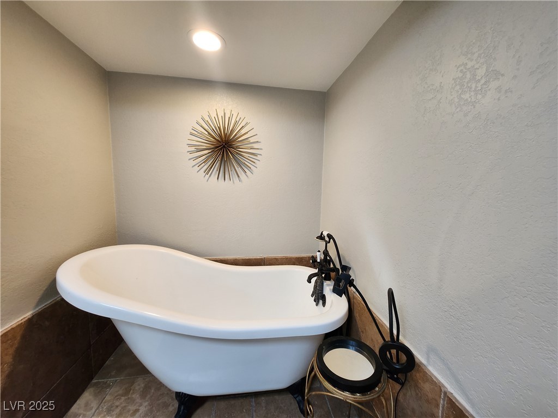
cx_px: 279
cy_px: 209
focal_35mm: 13
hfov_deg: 106.2
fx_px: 210
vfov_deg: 89.9
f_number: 2.2
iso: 125
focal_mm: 1.74
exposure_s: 1/60
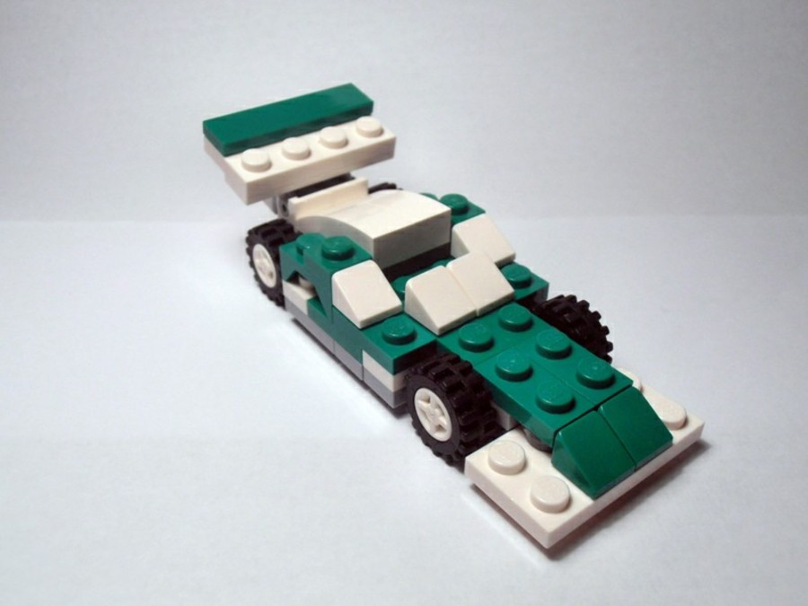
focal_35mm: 37
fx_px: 864
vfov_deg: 38.7
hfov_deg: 50.1
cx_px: 404
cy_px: 303
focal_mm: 6.61
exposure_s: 1/80
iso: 80
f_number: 3.9
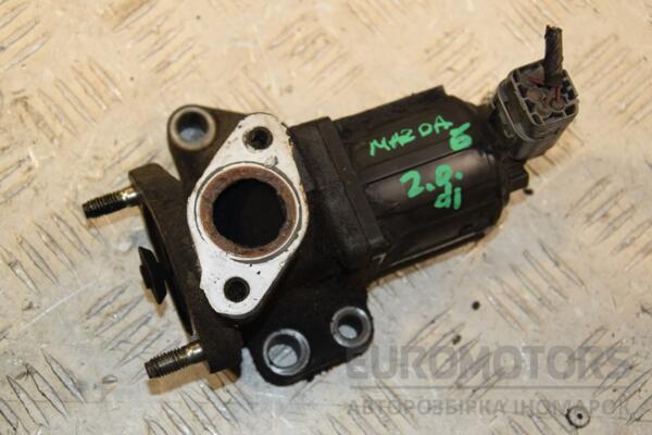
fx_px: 1358
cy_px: 218
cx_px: 326
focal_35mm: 75
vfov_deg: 18.2
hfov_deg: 27.0
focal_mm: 50
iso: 800
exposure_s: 1/200
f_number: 6.3
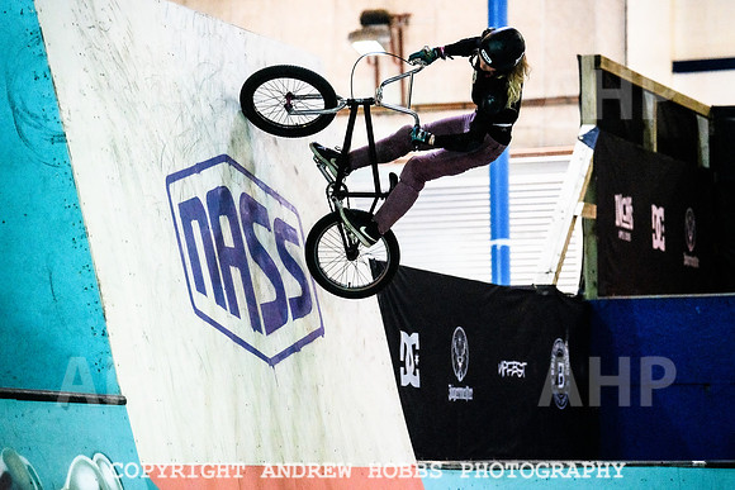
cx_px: 368
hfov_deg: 11.6
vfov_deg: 7.7
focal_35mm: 177
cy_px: 245
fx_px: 3621
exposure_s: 1/1600
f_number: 2.8
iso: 4000
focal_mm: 160
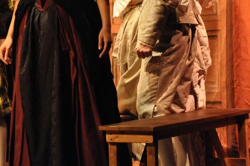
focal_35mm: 197
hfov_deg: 10.4
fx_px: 1366
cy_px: 18
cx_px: 37
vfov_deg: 6.9
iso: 3200
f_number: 5.3
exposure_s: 1/60
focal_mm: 70
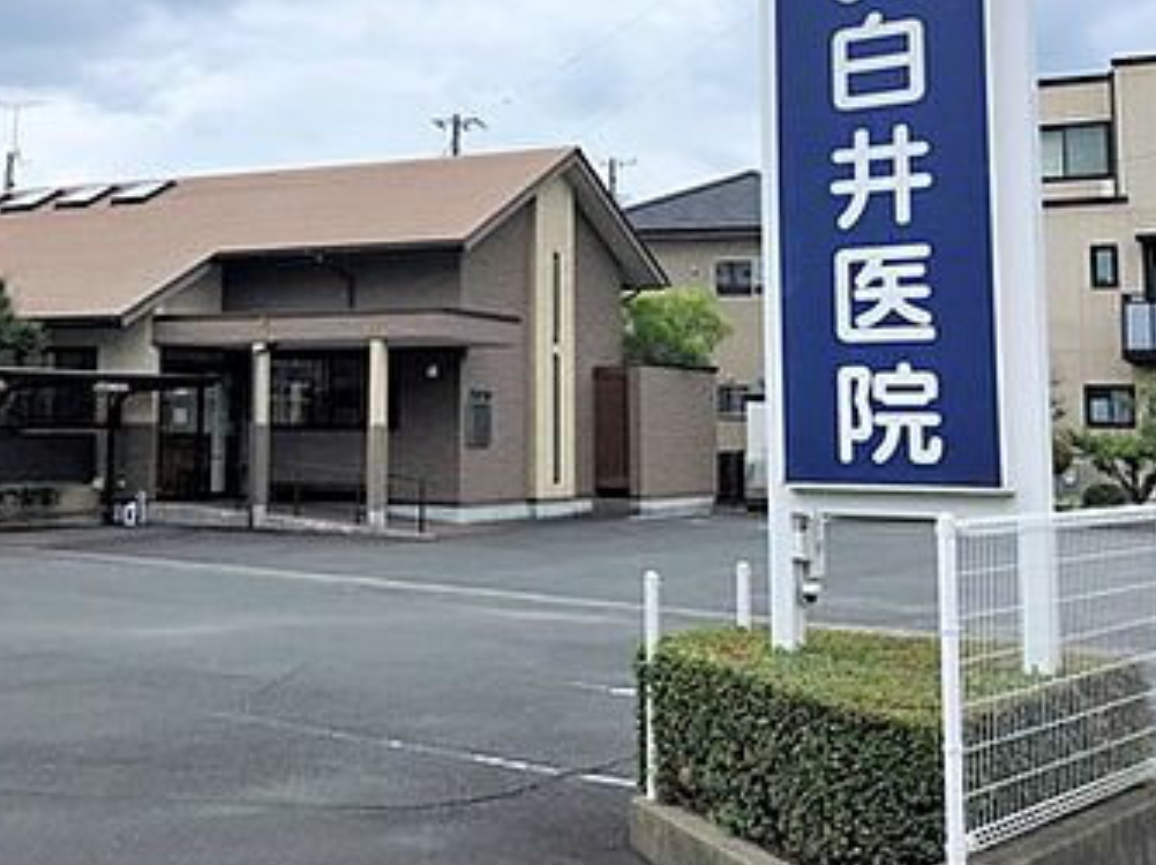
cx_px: 436
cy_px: 216
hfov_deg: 36.6
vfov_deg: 27.6
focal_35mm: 52
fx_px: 1735
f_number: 1.8
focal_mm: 3.99
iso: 20
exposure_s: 1/1104
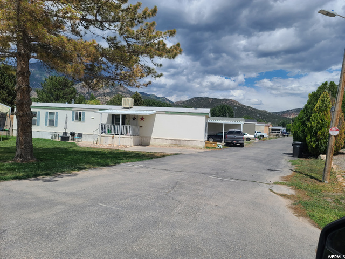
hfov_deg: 69.4
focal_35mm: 25
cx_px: 172
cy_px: 130
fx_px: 249
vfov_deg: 54.9
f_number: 1.8
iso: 16
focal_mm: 7
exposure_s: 1/1765
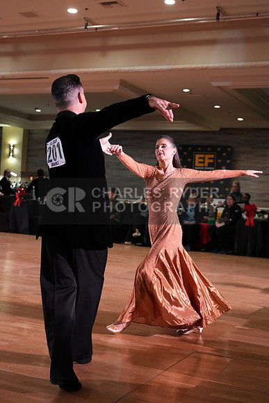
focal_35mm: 51
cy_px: 202
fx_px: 571
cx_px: 134
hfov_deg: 26.5
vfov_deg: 38.9
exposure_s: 1/320
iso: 5000
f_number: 5
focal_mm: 51
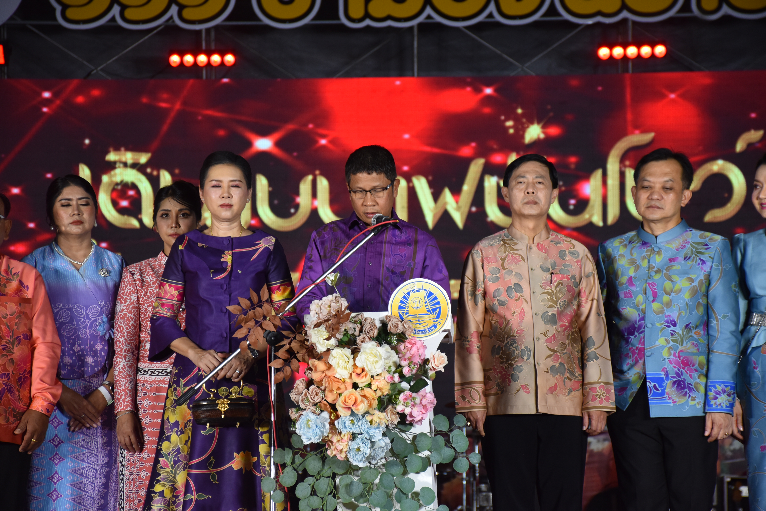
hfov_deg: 13.7
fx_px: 3192
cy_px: 256
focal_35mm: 150
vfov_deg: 9.2
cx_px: 383
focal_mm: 100
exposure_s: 1/125
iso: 400
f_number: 5.6
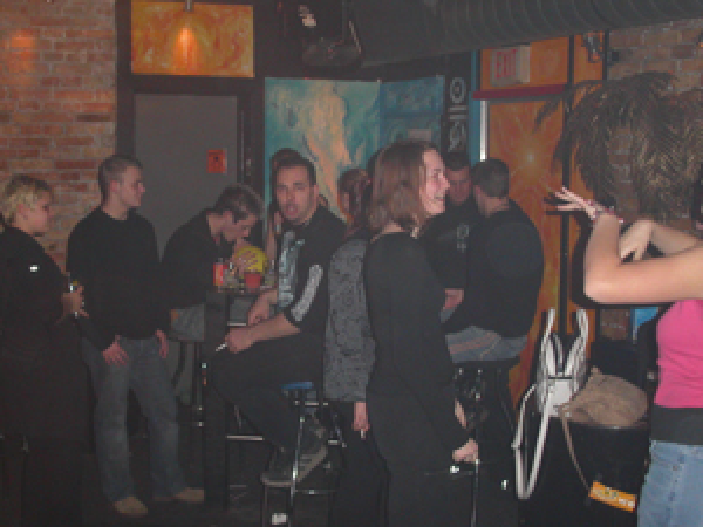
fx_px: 1036
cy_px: 248
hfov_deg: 37.4
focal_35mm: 51
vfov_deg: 28.6
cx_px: 299
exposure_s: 1/30
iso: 200
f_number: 2.8
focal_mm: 7.8
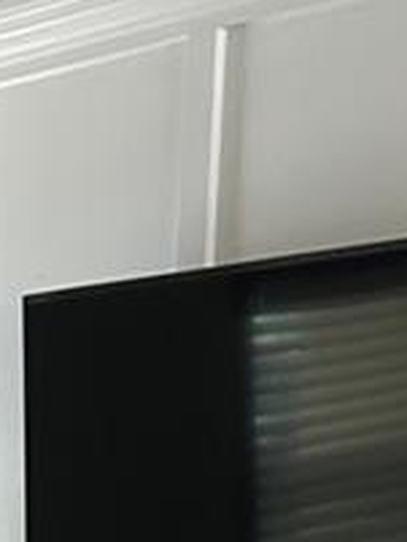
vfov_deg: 11.9
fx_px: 2239
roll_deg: -1.2
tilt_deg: -13.4
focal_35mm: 143
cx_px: -267
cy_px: 1168
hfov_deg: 10.0
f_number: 1.78
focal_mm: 6.86
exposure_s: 1/40
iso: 640
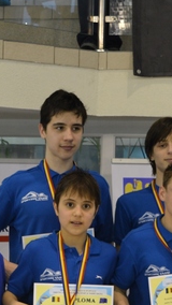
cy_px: 293
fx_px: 761
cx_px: 33
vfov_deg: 22.0
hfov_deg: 12.8
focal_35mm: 94
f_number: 4
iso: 400
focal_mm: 20
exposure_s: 1/60
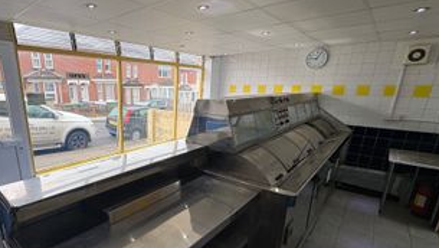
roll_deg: +0.2
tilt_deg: -16.7
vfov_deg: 55.4
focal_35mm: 20
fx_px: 233
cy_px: 154
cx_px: 167
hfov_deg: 85.1
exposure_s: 1/99
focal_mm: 2.22
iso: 64
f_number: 2.2
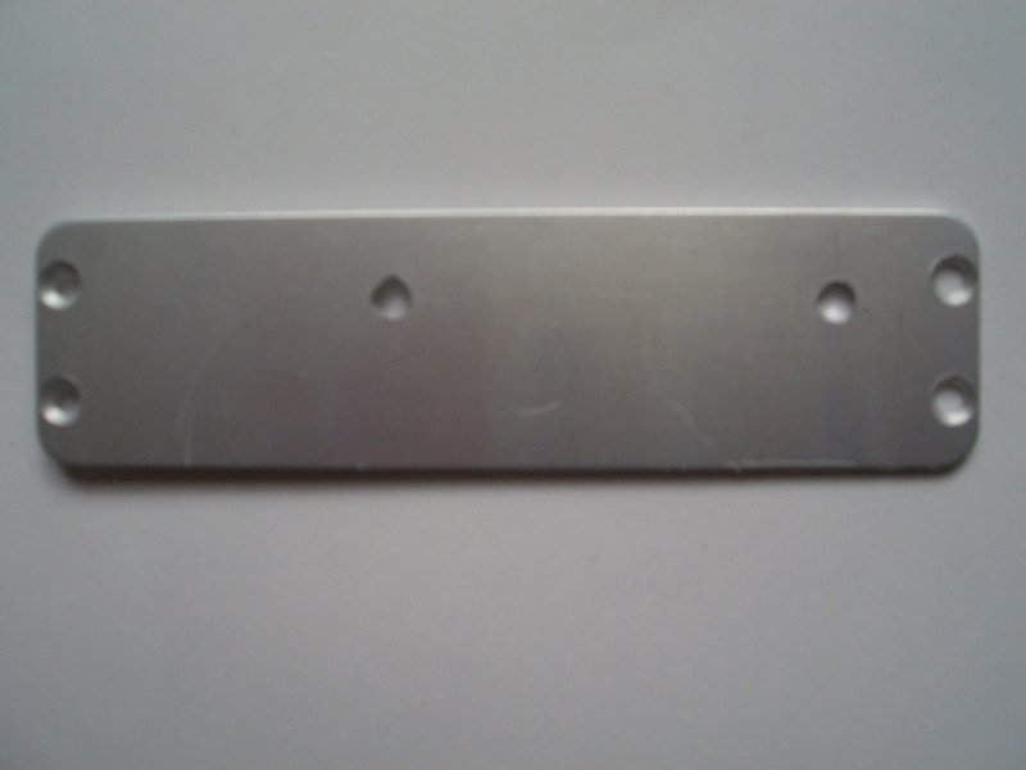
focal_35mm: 36
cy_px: 385
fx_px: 1067
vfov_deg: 39.7
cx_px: 513
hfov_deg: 51.4
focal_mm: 4.8
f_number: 4
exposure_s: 1/100
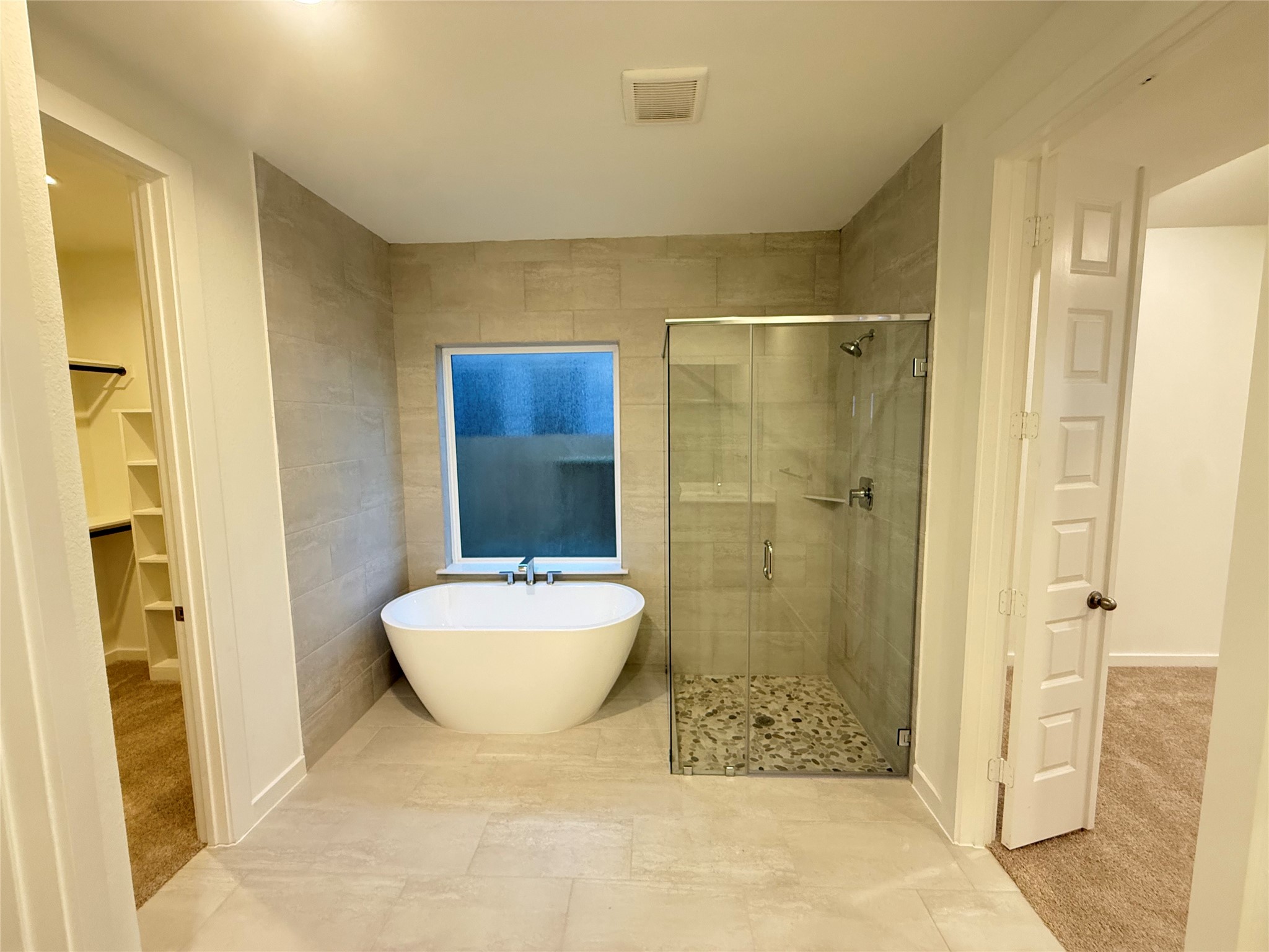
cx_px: 634
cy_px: 476
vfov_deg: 85.7
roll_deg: +0.9
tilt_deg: -4.5
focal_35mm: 14
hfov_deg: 102.1
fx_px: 513
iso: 320
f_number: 2.2
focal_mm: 2.22
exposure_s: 1/60
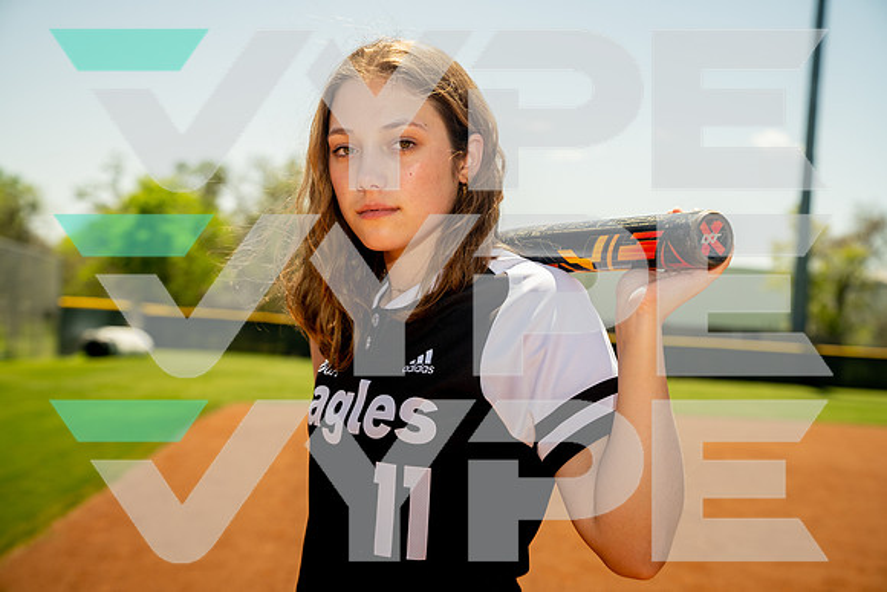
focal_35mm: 57
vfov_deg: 23.8
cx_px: 444
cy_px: 296
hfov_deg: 35.0
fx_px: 1405
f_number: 4.5
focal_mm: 57
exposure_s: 1/250
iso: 250
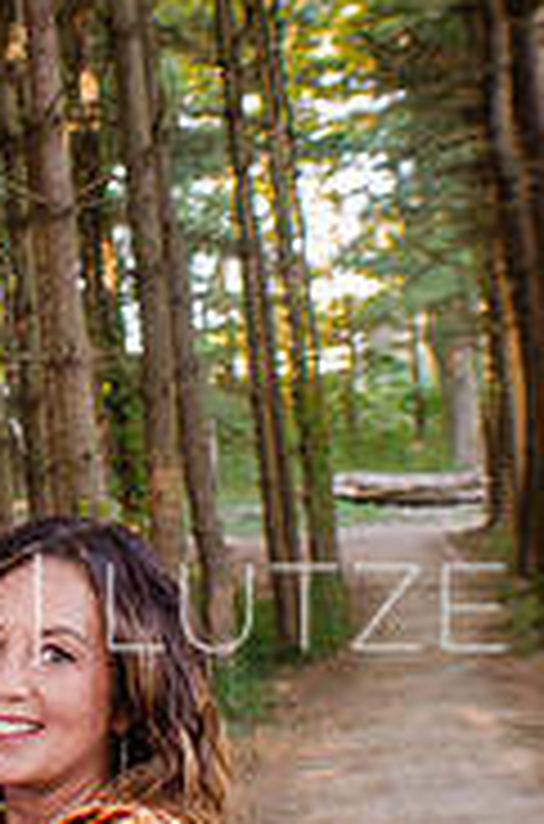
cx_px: -112
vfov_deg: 15.9
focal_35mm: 129
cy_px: 459
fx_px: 2941
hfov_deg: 10.4
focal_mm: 35
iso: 560
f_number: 4
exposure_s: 1/60
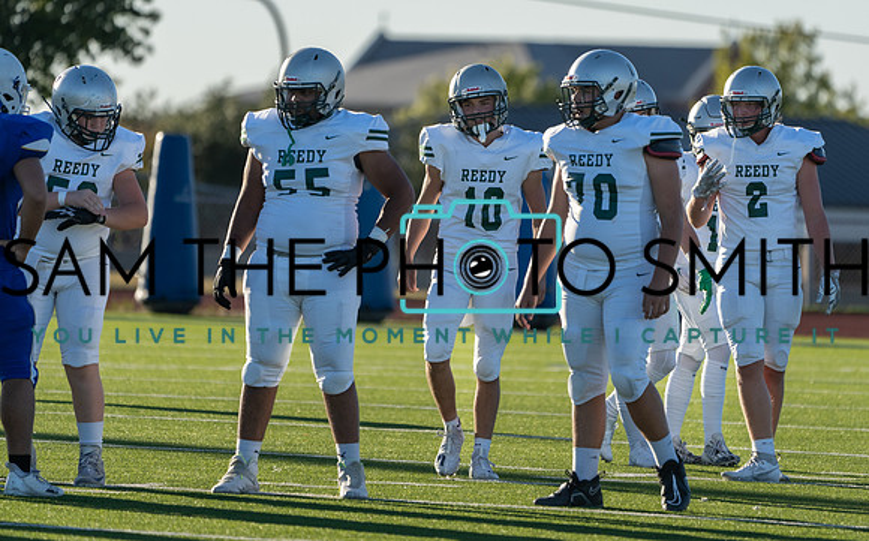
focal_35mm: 447
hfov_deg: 4.7
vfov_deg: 2.9
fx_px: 10574
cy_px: 224
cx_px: 476
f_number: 5.6
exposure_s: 1/1250
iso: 500
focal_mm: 400
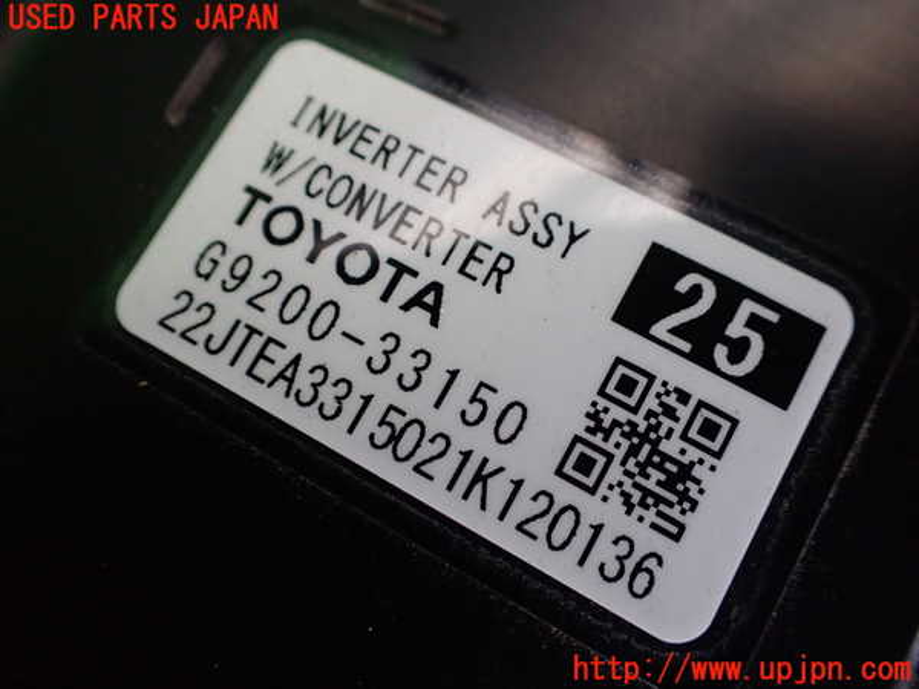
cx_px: 460
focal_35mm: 30
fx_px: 796
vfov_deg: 46.8
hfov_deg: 60.0
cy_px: 344
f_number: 2.3
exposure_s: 1/125
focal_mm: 5.4
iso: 800
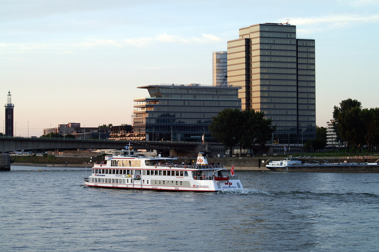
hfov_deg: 19.5
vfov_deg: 13.0
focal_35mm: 105
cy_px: 126
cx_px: 190
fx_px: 1104
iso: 100
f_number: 7.1
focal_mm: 70
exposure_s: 1/60
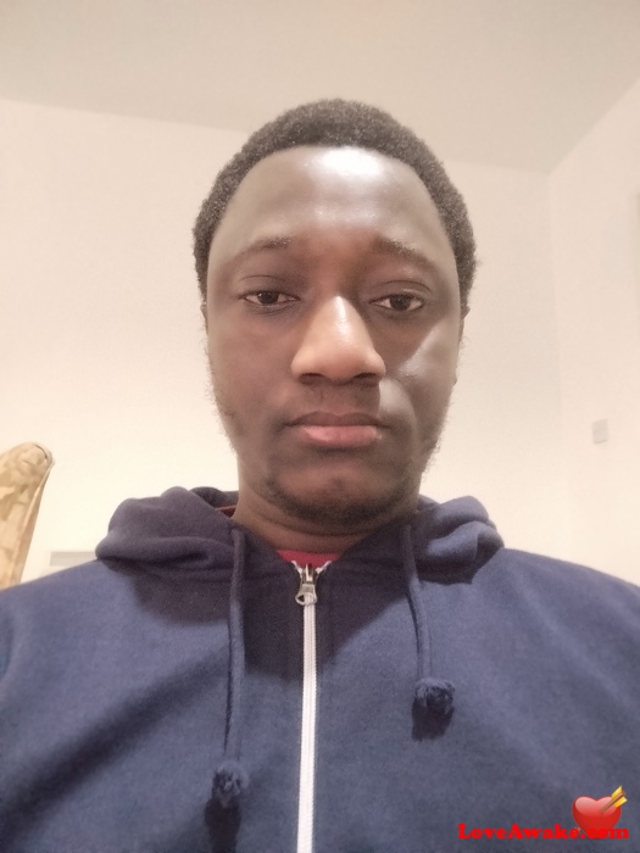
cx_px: 320
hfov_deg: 56.8
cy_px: 426
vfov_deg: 71.6
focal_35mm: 24
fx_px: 592
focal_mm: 3.26
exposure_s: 1/20
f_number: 2.4
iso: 800
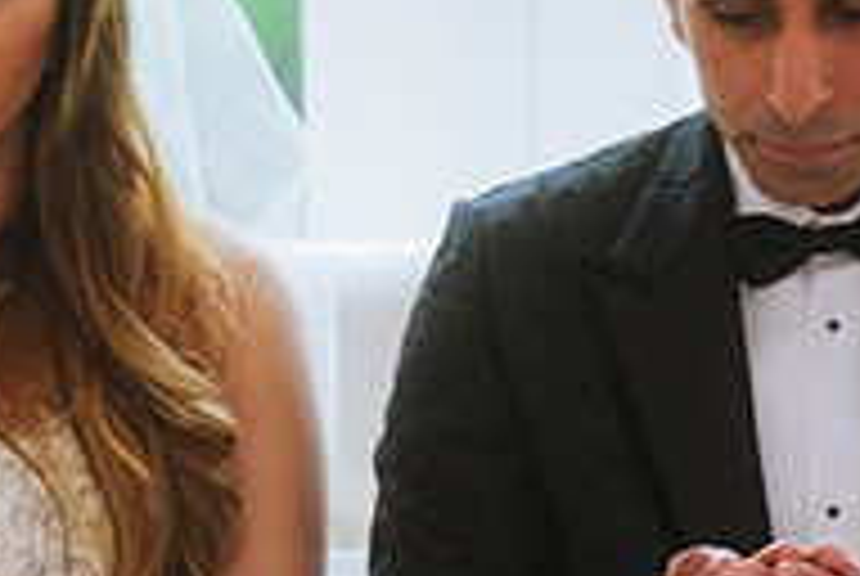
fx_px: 11101
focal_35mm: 464
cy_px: 472
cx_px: 600
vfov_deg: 3.0
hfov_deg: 4.4
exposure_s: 1/200
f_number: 2.8
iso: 1250
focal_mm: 145
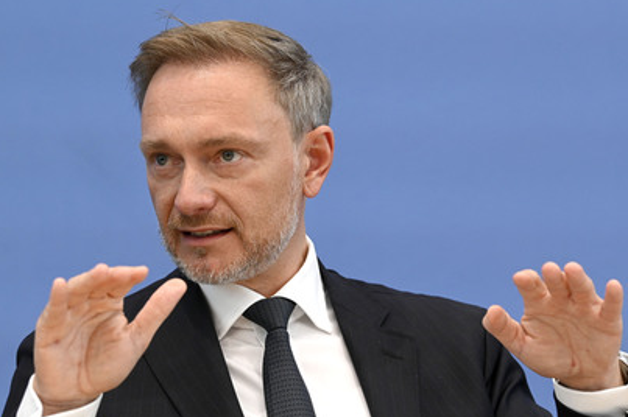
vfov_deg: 9.1
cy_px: 224
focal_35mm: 151
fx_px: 2632
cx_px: 320
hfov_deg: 13.6
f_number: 5.6
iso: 3200
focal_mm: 135
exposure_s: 1/640
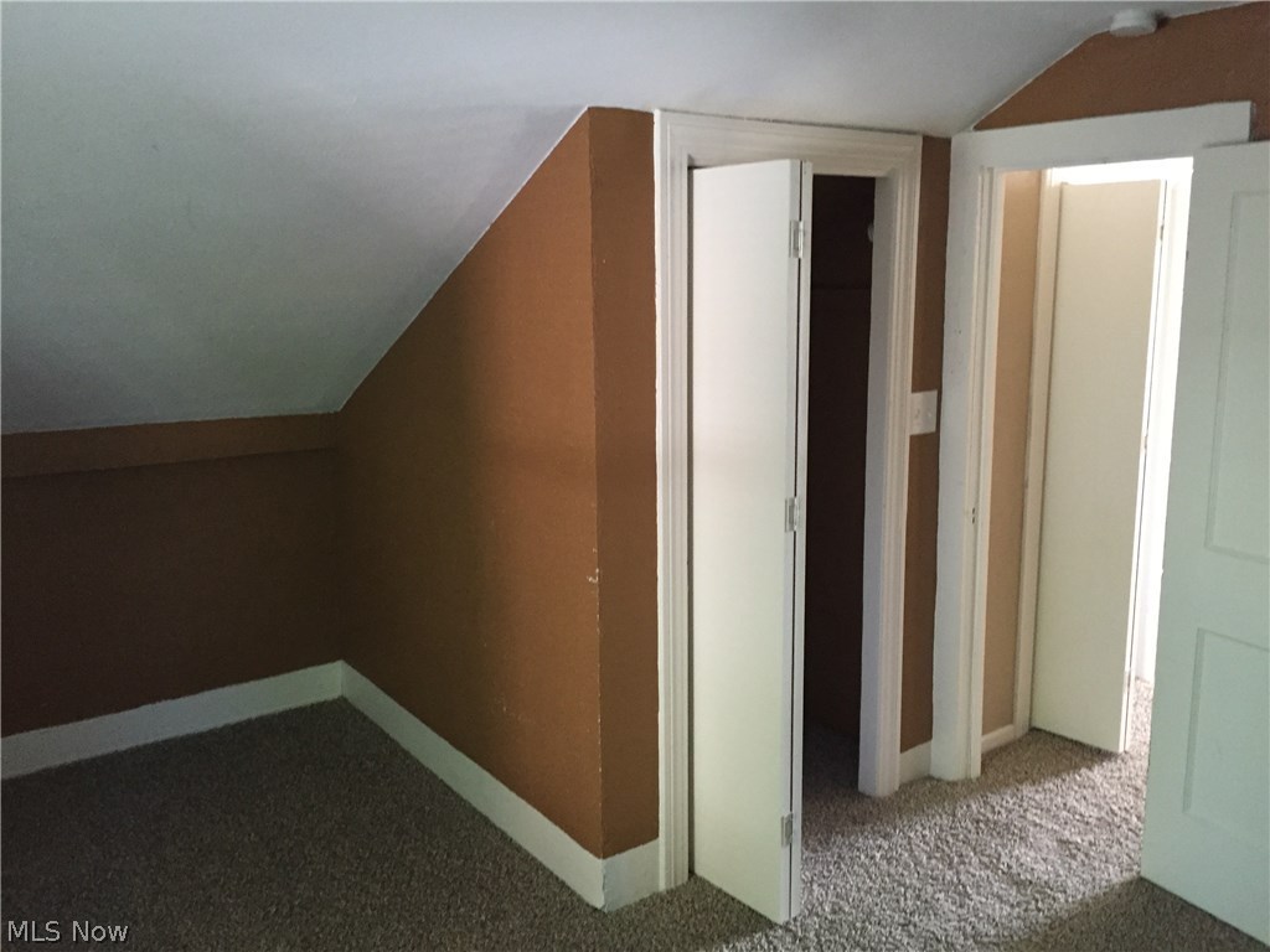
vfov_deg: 48.2
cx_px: 635
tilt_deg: -9.6
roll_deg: -0.7
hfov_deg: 61.7
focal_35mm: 29
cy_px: 476
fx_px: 1064
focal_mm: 4.15
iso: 250
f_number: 2.2
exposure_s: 1/20
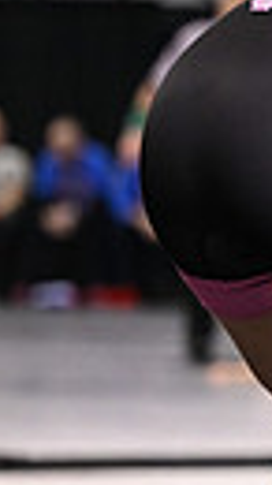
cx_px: 924
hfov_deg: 2.2
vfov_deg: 4.0
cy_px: 285
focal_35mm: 536
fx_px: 6882
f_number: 3.2
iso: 4000
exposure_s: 1/1000
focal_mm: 115
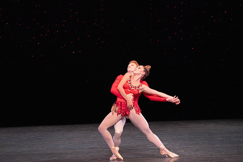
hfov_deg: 5.5
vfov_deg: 3.7
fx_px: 2538
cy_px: 81
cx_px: 122
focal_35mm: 376
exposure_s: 1/500
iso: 16000
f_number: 11
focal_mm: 376
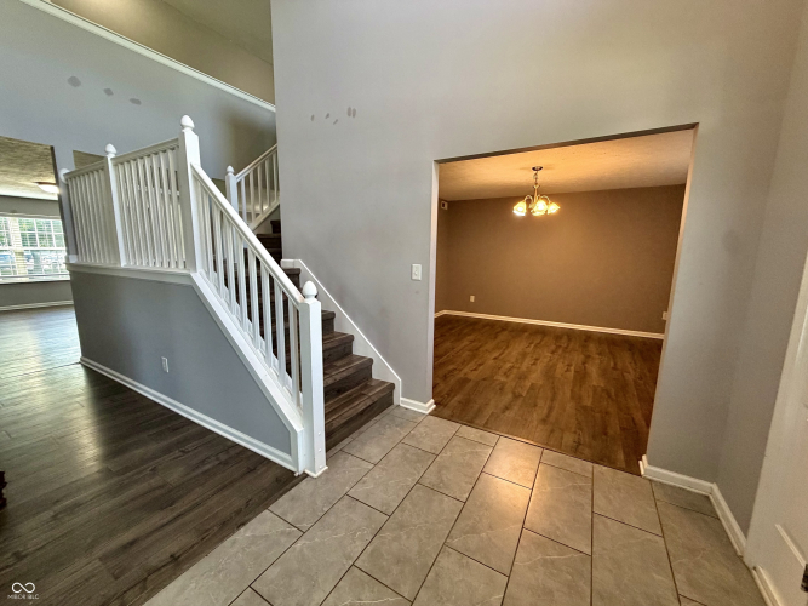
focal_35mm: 14
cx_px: 404
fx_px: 327
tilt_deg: -10.1
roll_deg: -0.4
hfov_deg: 102.1
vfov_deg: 85.7
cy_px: 303
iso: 250
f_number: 2.2
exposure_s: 1/60
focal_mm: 2.22
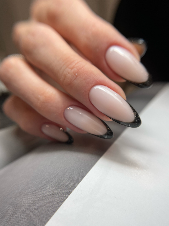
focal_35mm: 26
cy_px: 113
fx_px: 169
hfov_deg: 53.0
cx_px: 84
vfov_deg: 67.3
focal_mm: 4.2
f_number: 1.6
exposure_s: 1/243
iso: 32
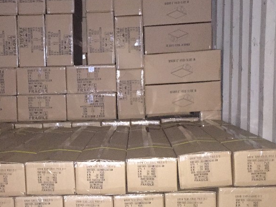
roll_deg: +0.5
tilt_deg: -6.1
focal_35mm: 50
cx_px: 107
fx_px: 399
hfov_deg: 38.0
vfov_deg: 28.9
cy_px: 137
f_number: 2.2
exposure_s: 1/17
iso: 640
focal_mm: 4.15
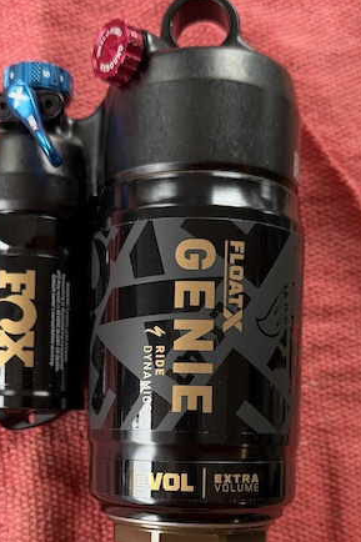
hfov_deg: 29.2
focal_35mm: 46
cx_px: 164
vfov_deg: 41.5
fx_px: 692
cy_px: 406
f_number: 1.78
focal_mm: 6.76
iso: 125
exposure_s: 1/121
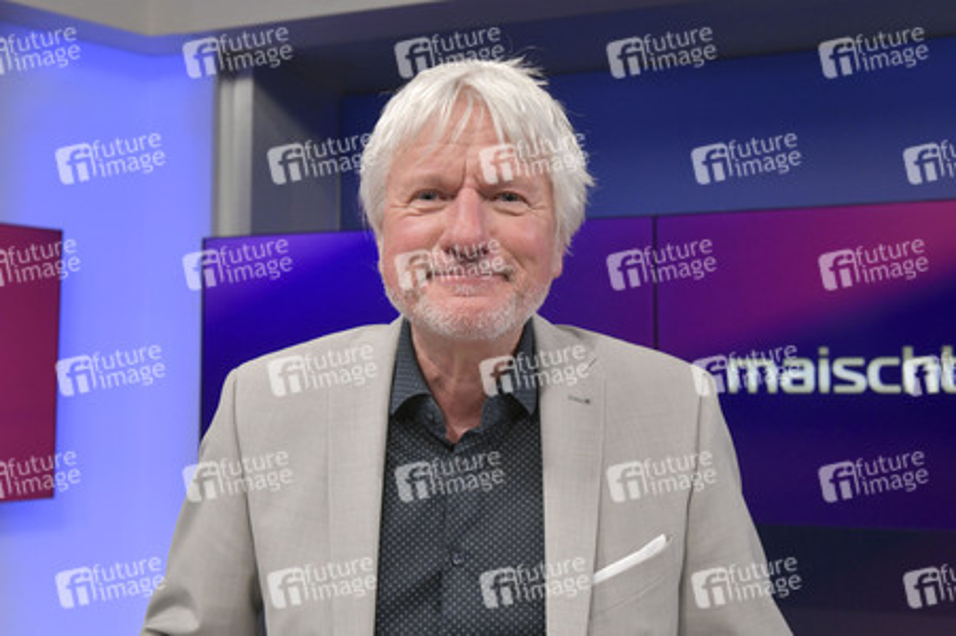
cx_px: 478
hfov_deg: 48.5
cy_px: 318
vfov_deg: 33.4
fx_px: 1061
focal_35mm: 40
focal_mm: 40
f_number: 6.3
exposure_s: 1/200
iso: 2500
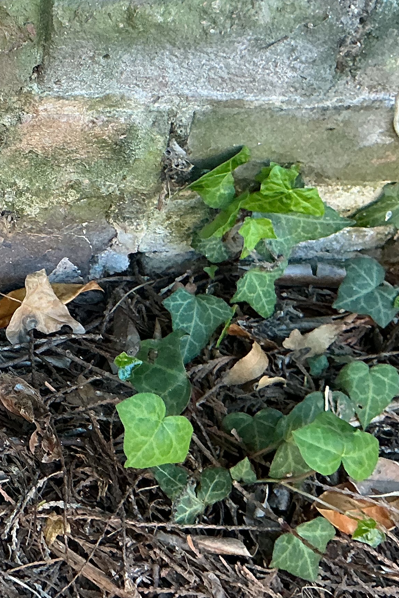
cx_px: -217
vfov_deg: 28.7
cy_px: 203
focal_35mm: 70
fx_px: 1164
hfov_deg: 17.3
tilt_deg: -48.6
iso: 50
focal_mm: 3
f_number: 1.8
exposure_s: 1/60
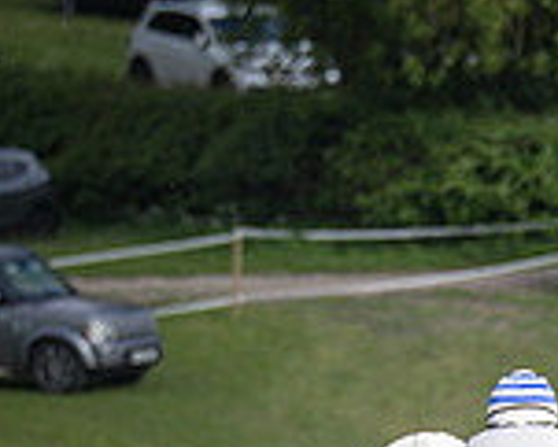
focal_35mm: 1193
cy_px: 882
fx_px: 19715
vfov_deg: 1.3
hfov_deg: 1.6
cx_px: 644
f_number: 4.5
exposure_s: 1/1600
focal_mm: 200
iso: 200
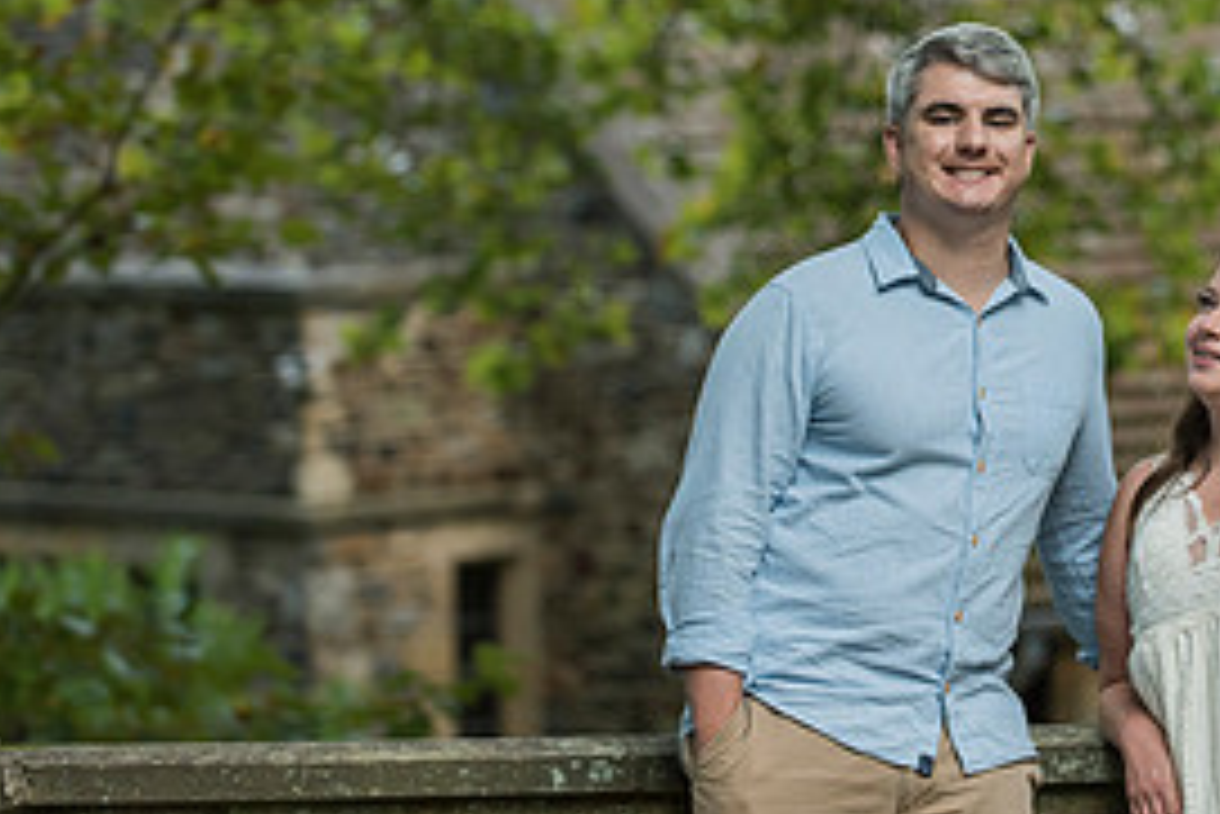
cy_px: 171
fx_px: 8646
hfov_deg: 8.0
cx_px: 1200
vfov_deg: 5.4
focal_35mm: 255
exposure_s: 1/500
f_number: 3.2
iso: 800
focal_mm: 116
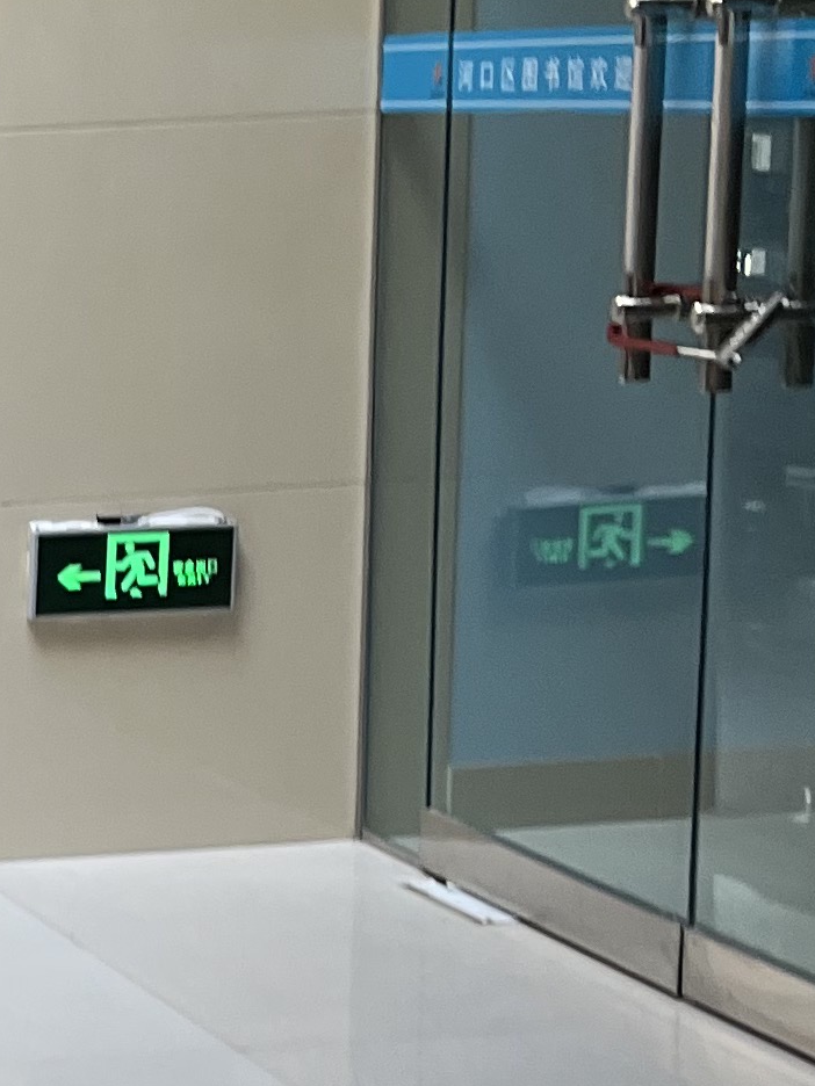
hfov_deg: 11.7
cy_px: 810
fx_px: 3516
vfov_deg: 17.5
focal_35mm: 112
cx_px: -874
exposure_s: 1/116
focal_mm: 5.1
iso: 125
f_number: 1.6
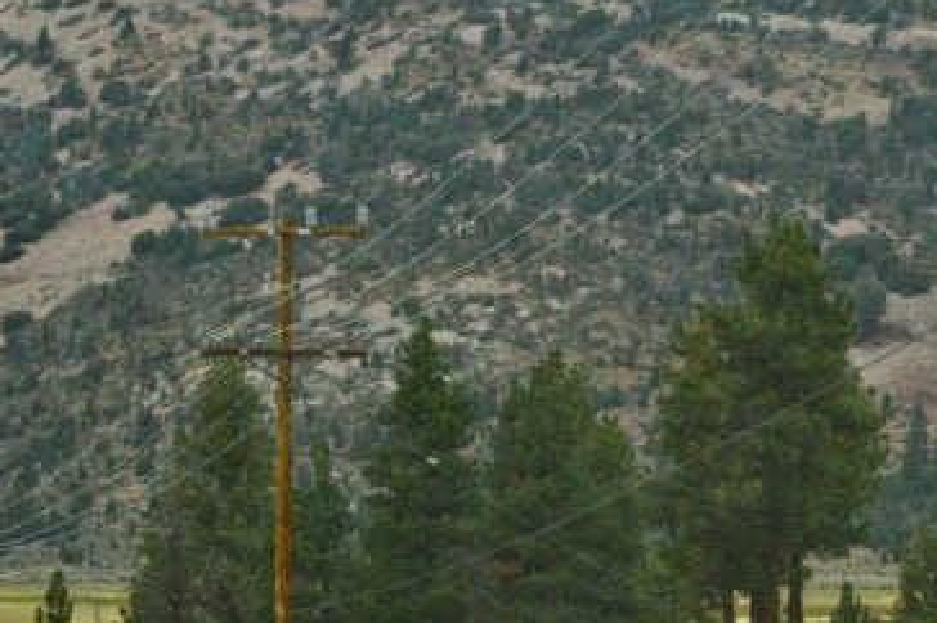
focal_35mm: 211
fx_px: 5487
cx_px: 309
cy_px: 375
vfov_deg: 6.5
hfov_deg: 9.8
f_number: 11
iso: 400
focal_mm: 50
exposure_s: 1/400
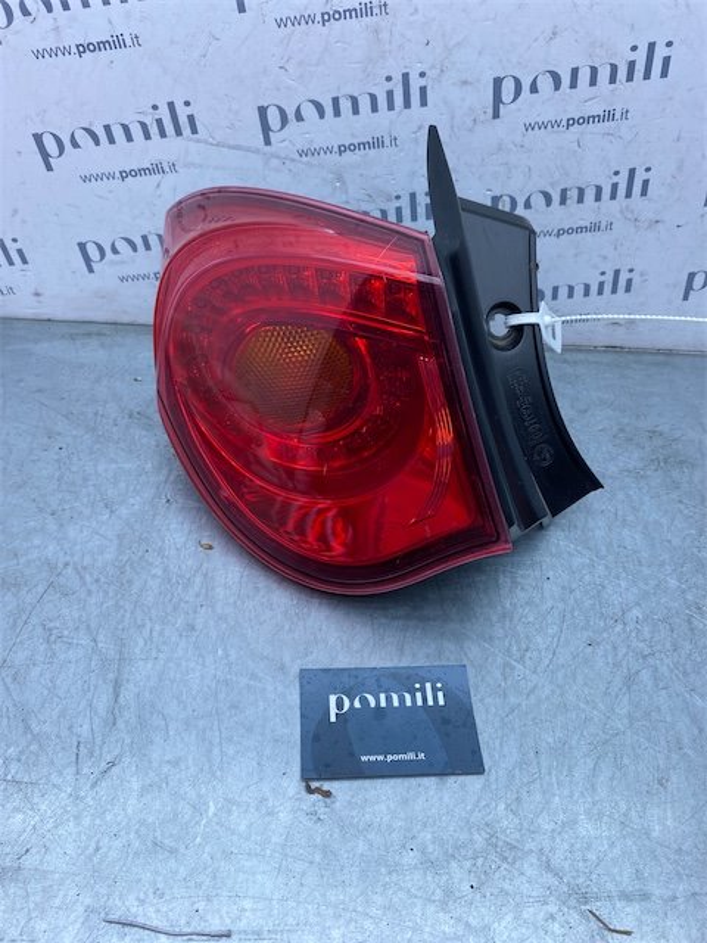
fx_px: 708
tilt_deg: -45.5
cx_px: 354
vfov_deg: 67.3
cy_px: 472
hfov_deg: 53.1
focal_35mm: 26
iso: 32
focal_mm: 4.25
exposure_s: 1/871
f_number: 1.8
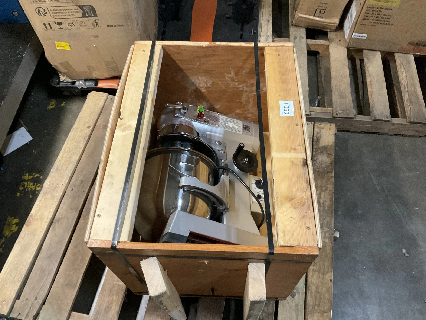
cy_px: 160
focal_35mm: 29
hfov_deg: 61.7
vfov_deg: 48.2
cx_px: 213
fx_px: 357
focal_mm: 3
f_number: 1.8
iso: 200
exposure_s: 1/60
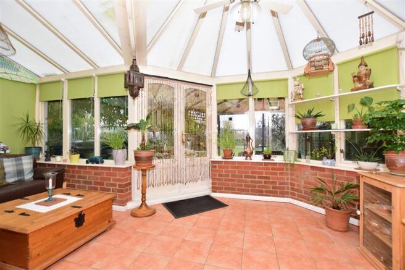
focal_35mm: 15
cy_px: 135
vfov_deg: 77.3
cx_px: 202
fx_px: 169
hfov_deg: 100.4
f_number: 5.6
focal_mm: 10
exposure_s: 1/100
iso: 400
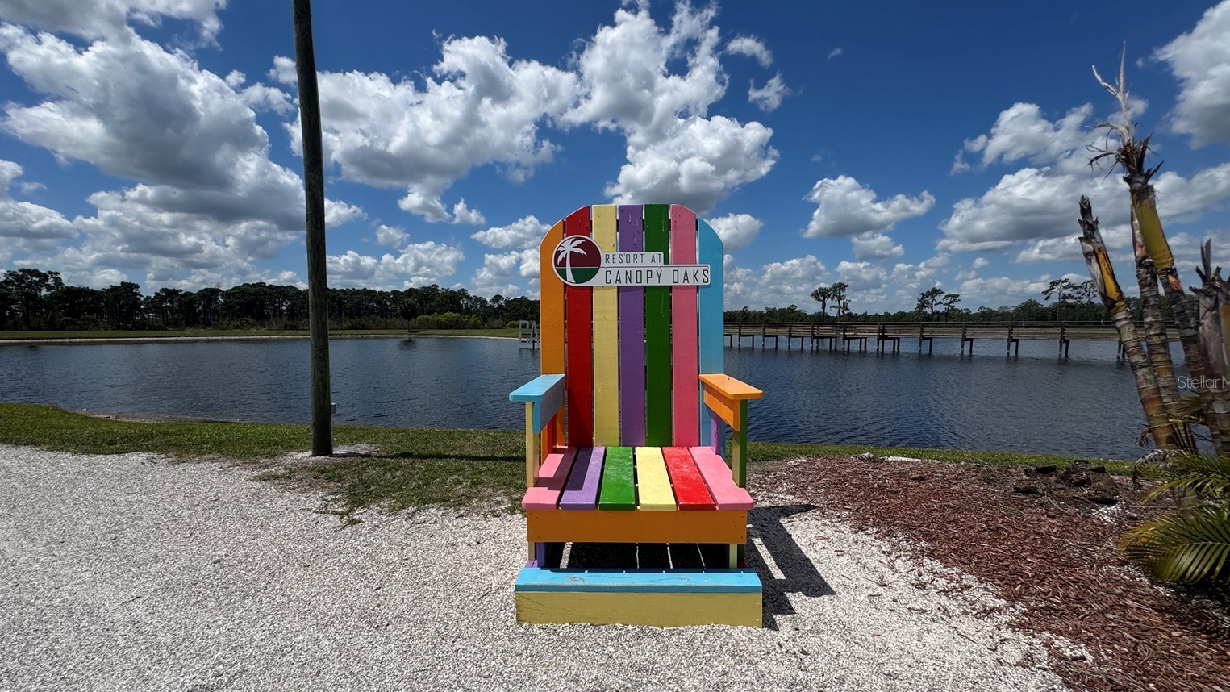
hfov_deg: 99.4
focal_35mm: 16
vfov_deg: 66.9
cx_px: 608
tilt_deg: -6.4
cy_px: 381
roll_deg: -0.1
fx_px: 522
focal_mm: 2.22
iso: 40
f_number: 2.2
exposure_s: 1/3906
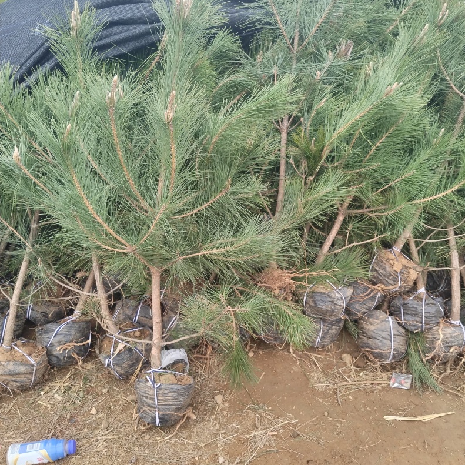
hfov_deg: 52.5
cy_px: 217
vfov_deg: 52.5
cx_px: 235
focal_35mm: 31
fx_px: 471
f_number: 1.8
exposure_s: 1/164
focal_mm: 4.75
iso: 100
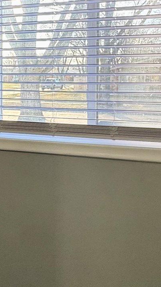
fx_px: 372
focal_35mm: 49
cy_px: 86
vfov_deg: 41.3
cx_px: 54
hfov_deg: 24.3
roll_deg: +0.2
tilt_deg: +0.1
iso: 50
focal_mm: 2.22
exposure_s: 1/120
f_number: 2.2
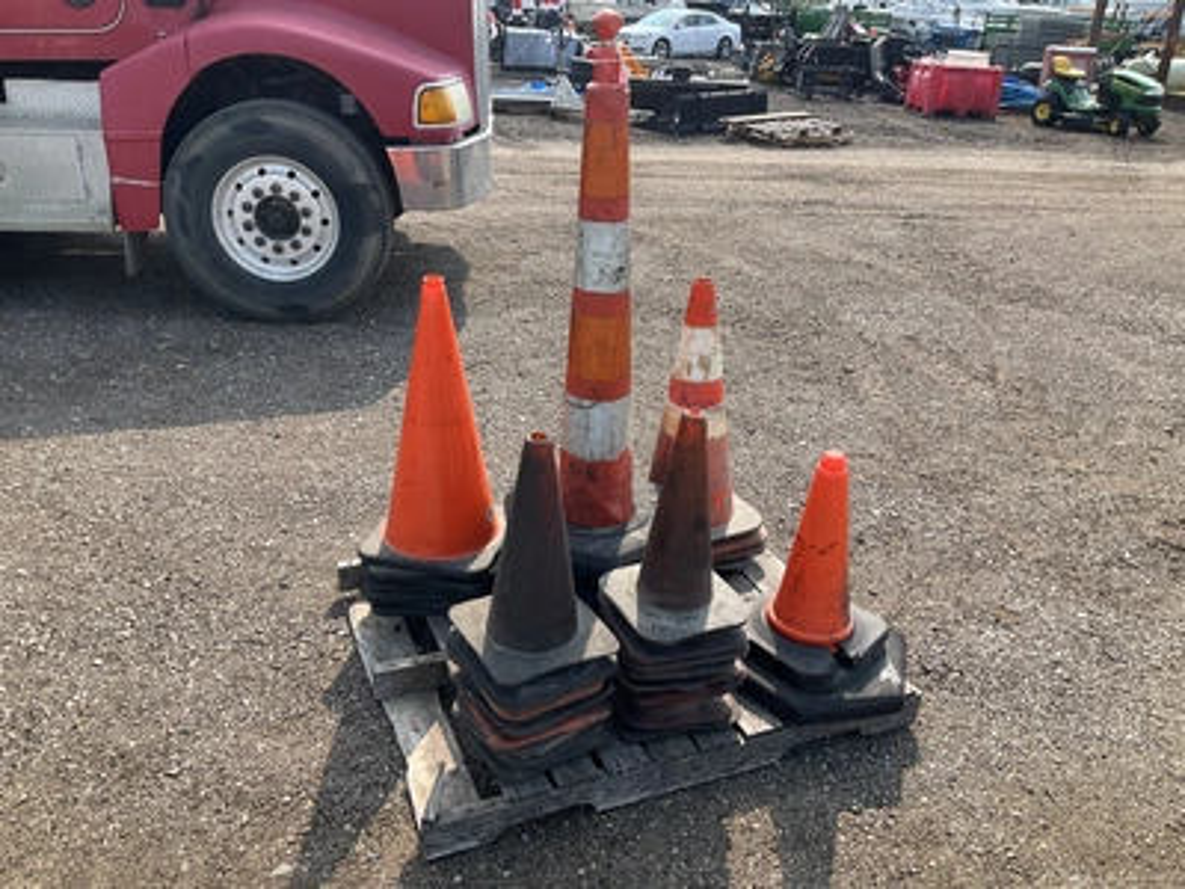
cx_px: 592
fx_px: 993
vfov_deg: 48.2
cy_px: 444
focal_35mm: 29
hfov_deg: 61.7
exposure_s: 1/691
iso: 25
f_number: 1.8
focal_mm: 3
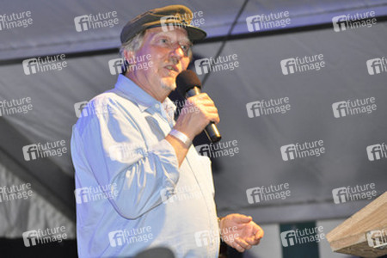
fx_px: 1806
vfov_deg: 8.2
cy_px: 129
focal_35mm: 168
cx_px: 194
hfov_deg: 12.2
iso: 1000
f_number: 6.3
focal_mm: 112
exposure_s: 1/60
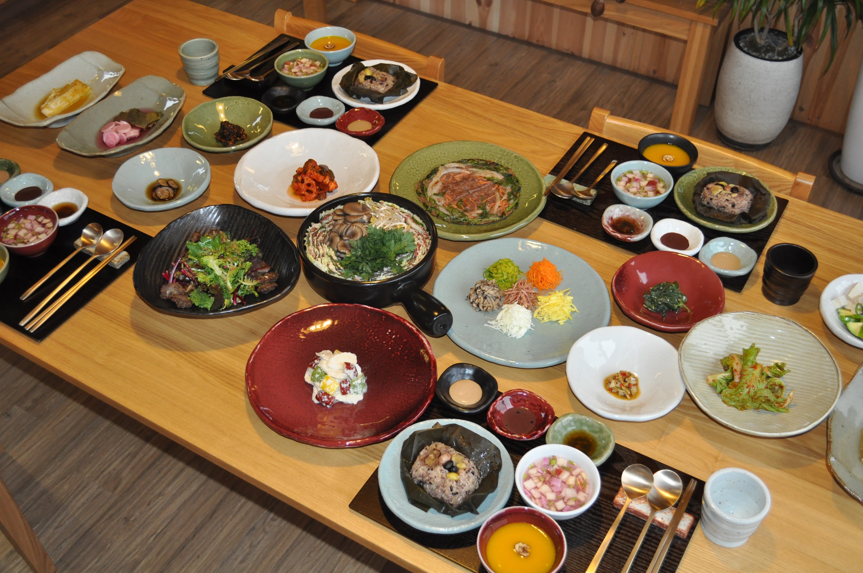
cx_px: 432
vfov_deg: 34.1
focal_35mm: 39
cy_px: 286
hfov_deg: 49.6
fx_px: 934
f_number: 4.2
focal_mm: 26
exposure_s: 1/60
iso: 800
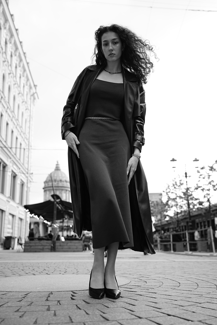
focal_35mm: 36
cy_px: 159
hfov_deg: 37.2
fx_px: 322
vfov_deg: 53.6
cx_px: 106
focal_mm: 34.6
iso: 320
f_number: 3.2
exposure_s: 1/125
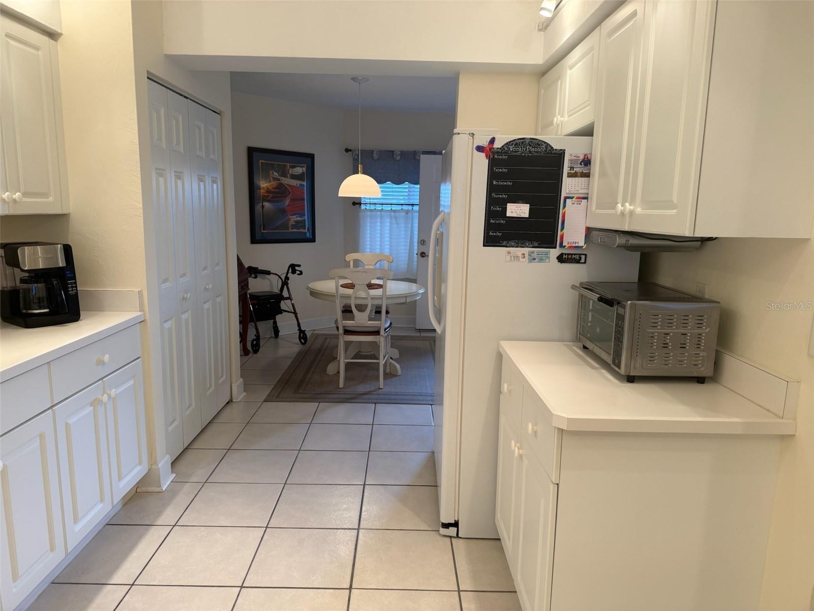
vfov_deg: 56.8
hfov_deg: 71.6
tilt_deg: -9.1
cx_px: 407
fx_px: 564
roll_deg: -1.9
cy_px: 306
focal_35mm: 24
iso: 125
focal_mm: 6.76
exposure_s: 1/60
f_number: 1.78
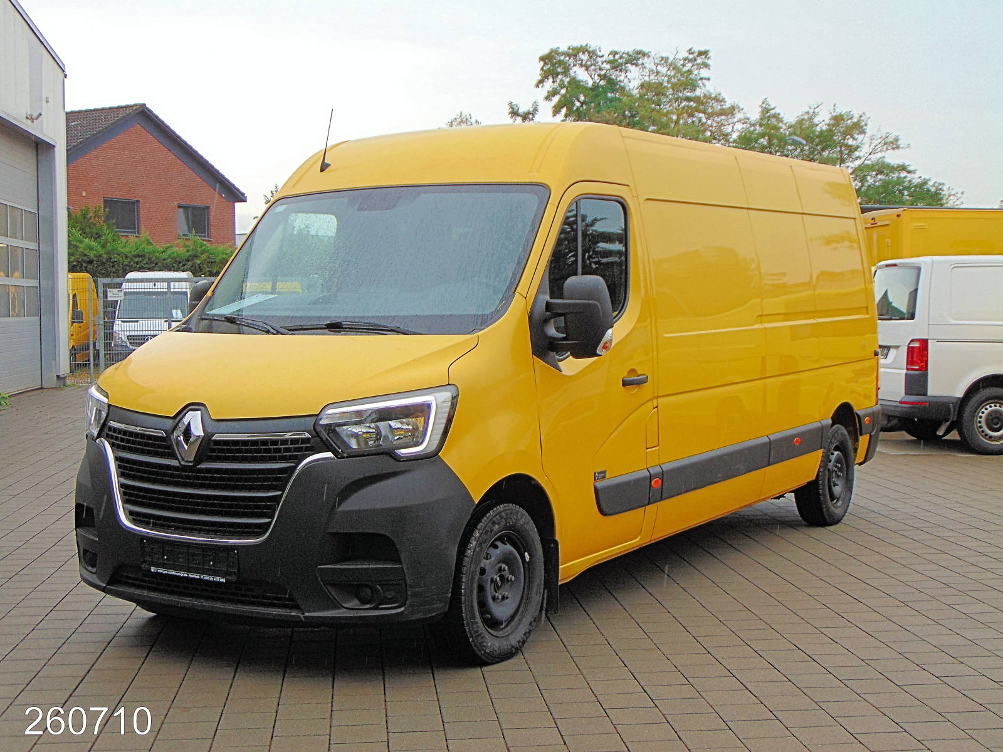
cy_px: 376
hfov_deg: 38.2
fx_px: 1449
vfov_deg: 29.1
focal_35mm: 50
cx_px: 502
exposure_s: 1/250
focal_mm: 9
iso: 80
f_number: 3.5
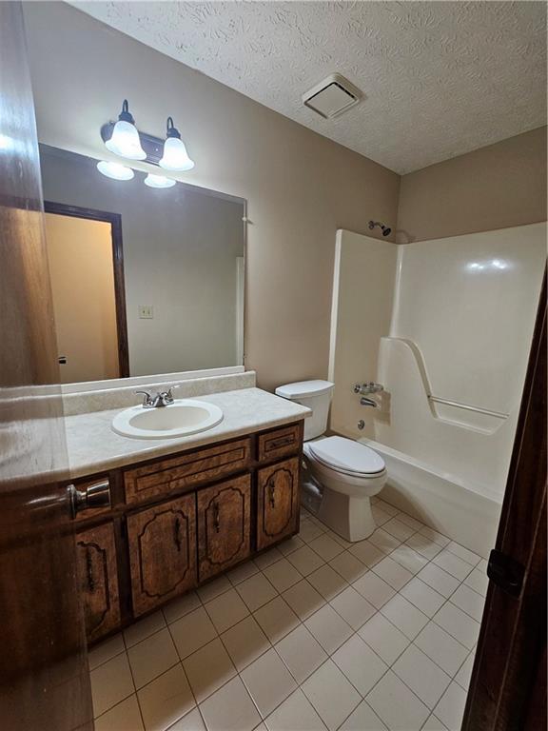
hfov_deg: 89.9
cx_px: 274
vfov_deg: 106.2
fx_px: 274
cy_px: 366
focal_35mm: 13
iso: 160
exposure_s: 1/60
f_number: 2.2
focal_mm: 2.2
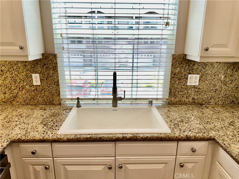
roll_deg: -0.9
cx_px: 120
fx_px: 166
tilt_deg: -15.5
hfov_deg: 71.6
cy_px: 90
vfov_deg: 56.8
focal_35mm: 24
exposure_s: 1/836
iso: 125
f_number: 1.78
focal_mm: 6.86
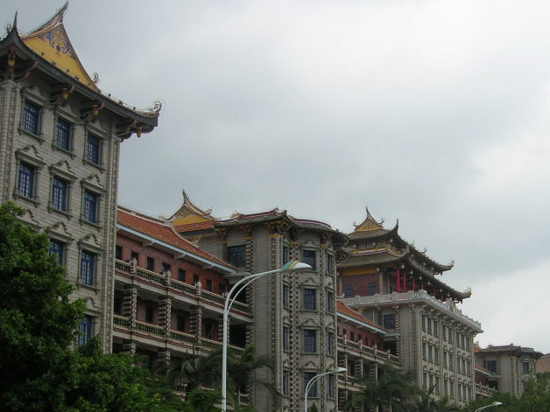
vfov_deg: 23.5
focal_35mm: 62
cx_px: 381
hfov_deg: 30.9
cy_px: 298
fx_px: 985
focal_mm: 7.8
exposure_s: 1/382
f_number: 4.8
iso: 64
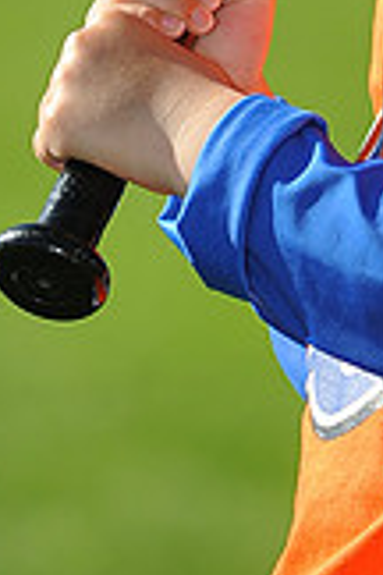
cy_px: -213
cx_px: 465
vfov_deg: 2.9
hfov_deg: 1.9
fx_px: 11425
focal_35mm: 716
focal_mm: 200
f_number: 4.5
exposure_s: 1/1250
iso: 200
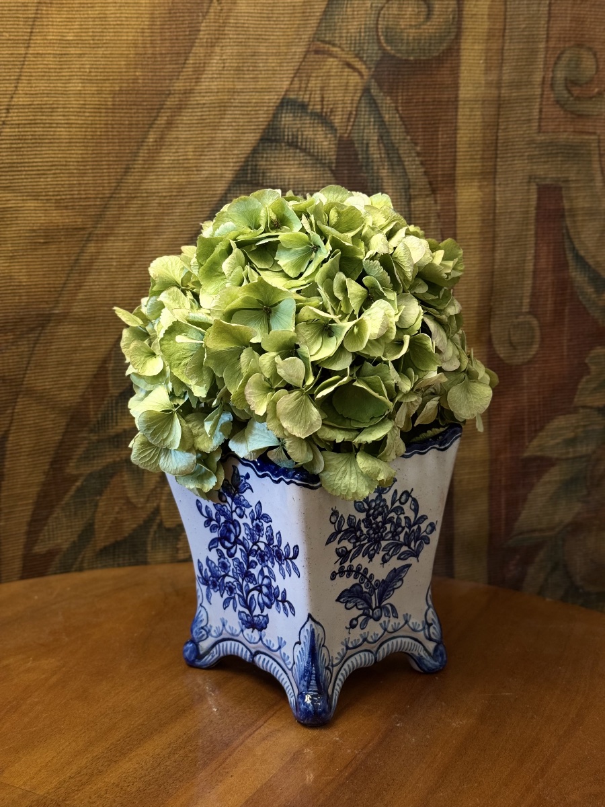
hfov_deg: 30.3
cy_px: 404
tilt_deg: -13.2
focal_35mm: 48
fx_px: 1119
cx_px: 302
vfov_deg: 39.7
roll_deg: +0.4
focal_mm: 6.76
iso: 125
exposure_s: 1/50
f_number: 1.78
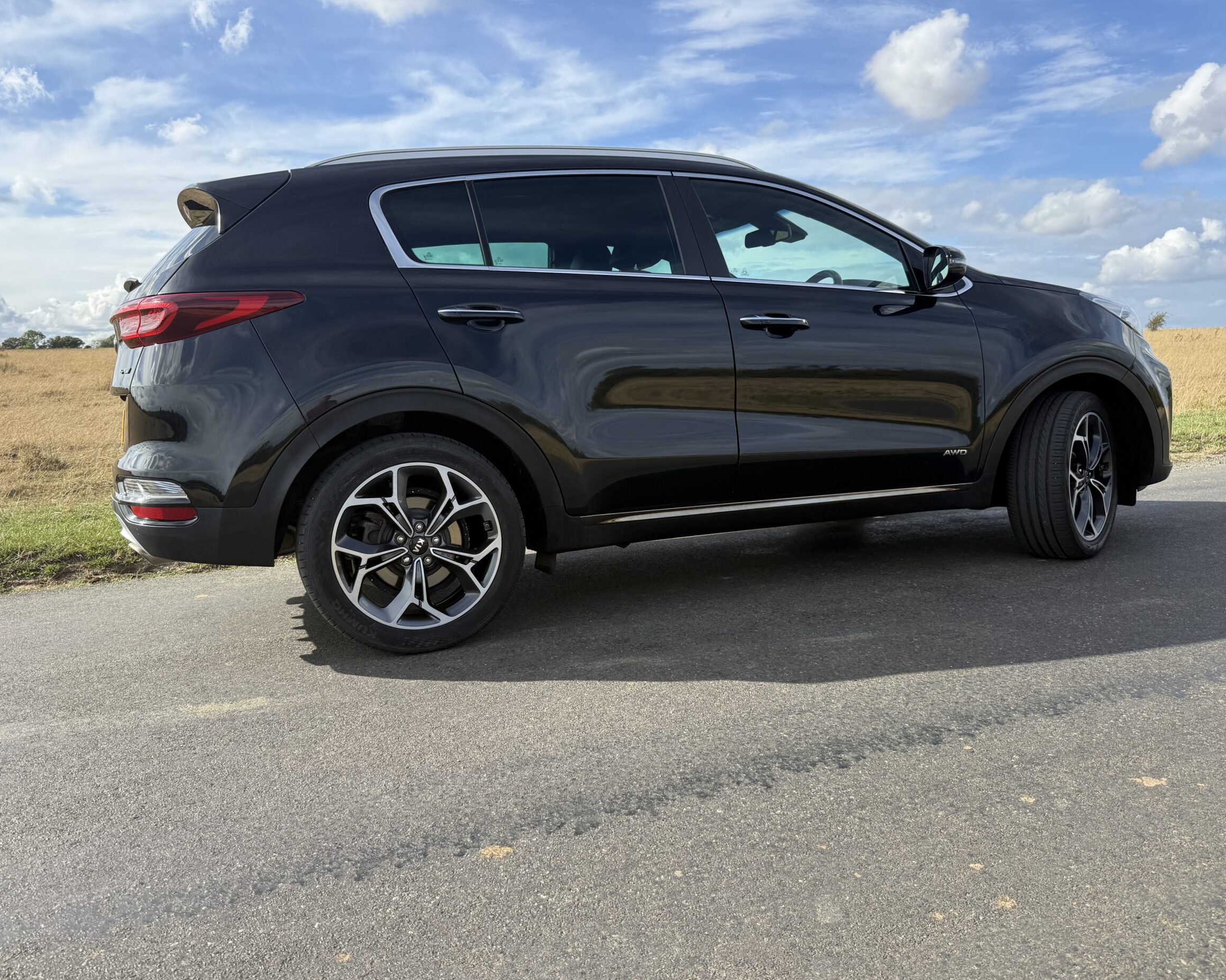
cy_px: 508
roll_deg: +2.7
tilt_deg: -8.3
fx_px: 943
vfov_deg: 54.9
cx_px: 602
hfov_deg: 66.0
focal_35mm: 26
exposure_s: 1/3279
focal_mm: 6.76
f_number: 1.78
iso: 100
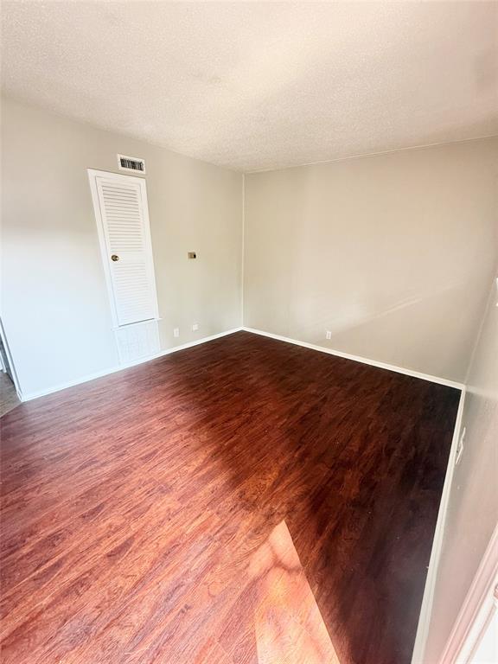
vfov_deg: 102.1
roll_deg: -1.1
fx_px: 269
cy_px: 332
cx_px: 249
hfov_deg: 85.7
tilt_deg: -17.2
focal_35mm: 14
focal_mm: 2.22
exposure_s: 1/99
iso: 320
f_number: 2.2
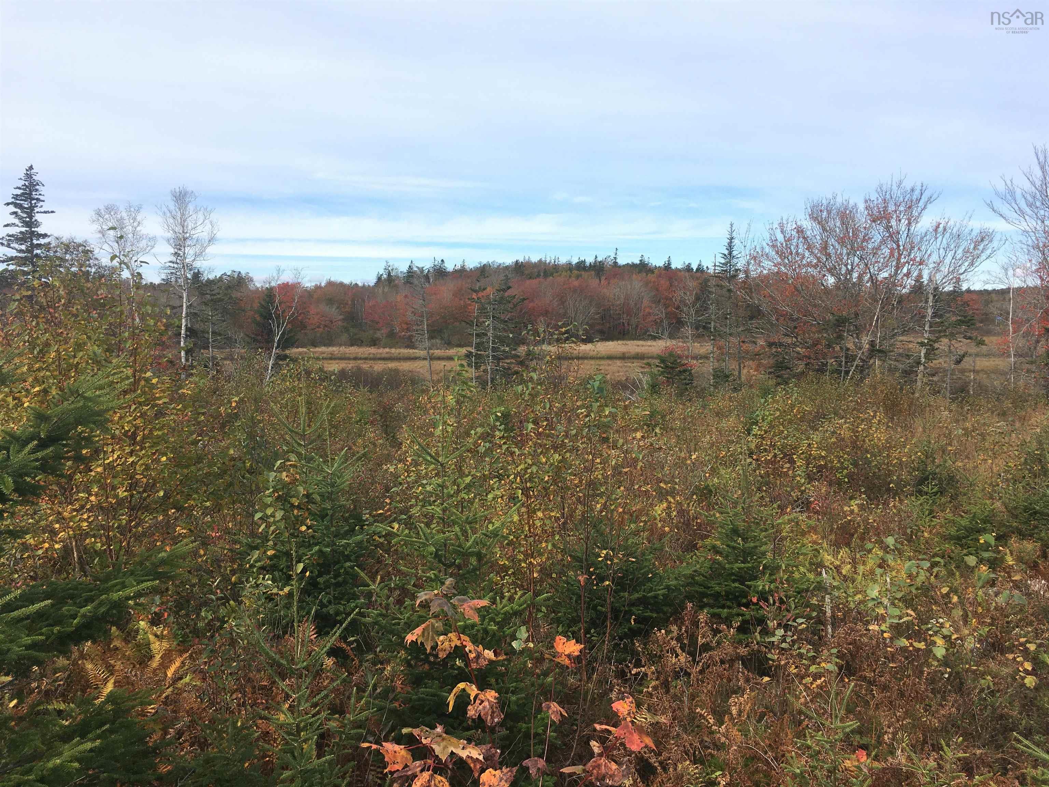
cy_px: 394
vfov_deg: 48.2
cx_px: 524
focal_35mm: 29
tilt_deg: -6.6
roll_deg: +1.3
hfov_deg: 61.7
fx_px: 879
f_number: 2.2
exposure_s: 1/1326
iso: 25
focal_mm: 4.15
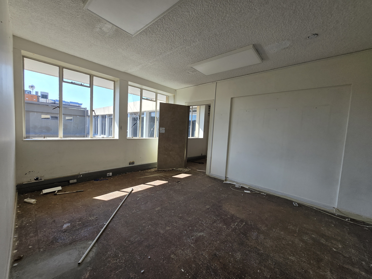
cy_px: 140
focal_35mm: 13
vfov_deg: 89.9
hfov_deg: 106.2
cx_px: 186
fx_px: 140
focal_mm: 1.7
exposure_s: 1/245
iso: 25
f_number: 2.2
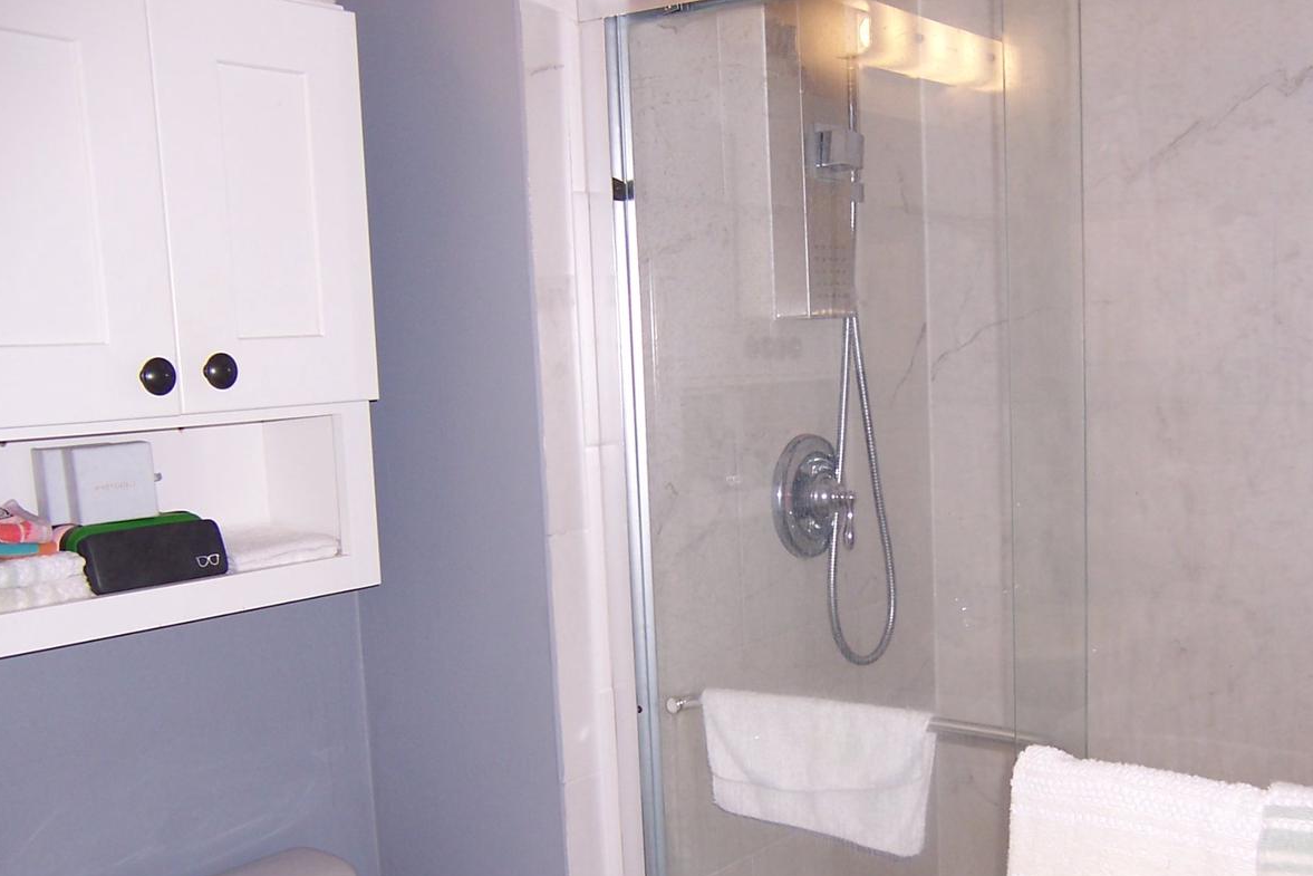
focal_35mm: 42
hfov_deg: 46.1
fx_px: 1532
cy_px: 566
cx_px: 797
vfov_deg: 31.7
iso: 80
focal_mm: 5.5
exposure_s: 1/60
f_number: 2.8
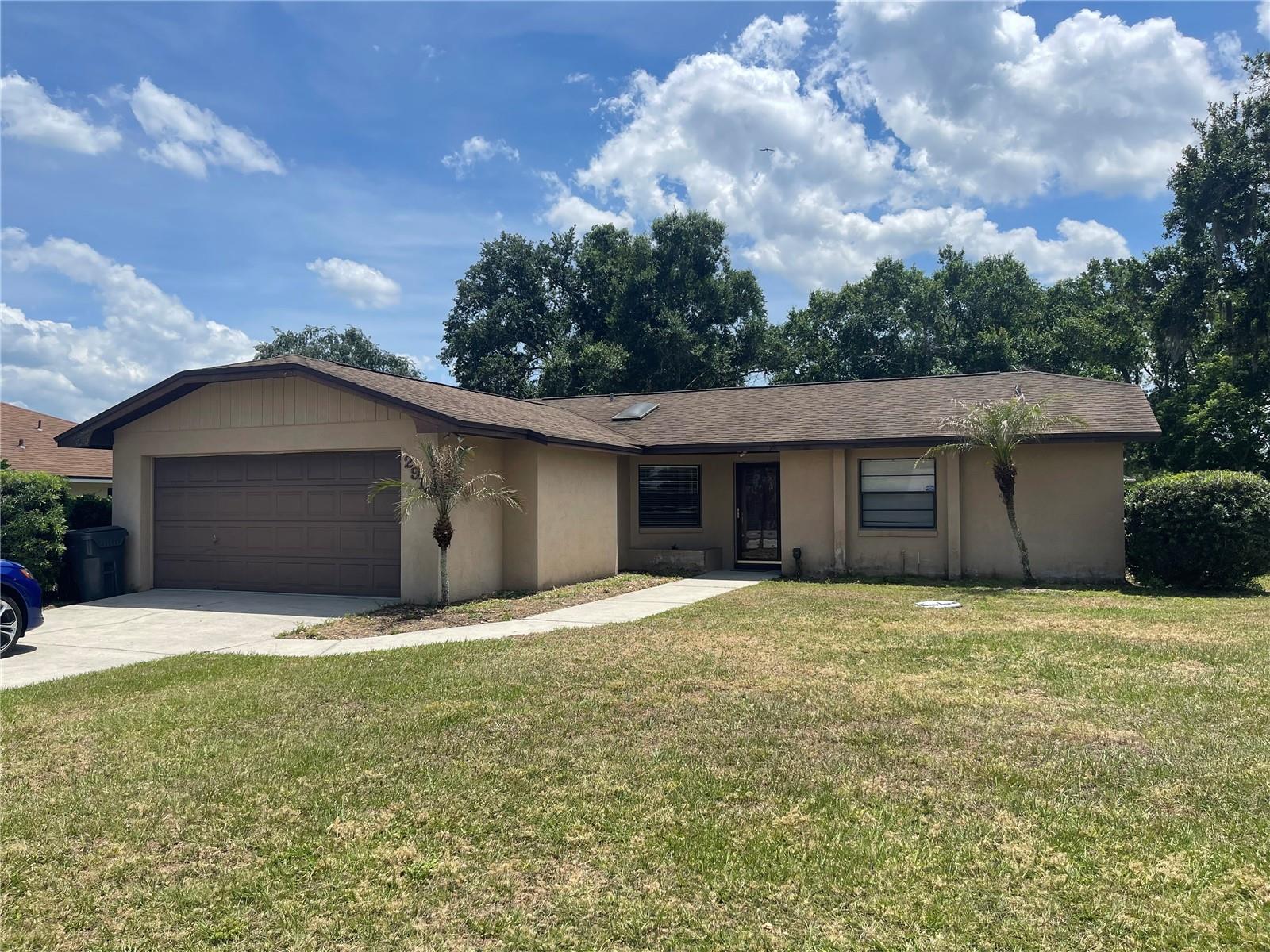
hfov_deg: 69.4
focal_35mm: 25
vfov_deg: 54.9
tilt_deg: +1.5
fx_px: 917
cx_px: 635
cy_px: 476
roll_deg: +0.4
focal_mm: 5.1
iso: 32
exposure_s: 1/4348
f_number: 1.6
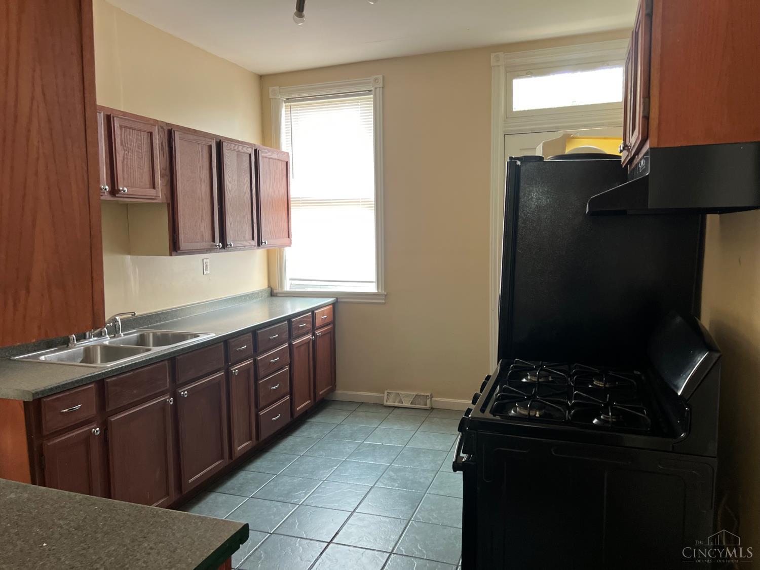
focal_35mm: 26
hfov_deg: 67.3
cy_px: 285
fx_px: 571
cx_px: 380
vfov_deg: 53.1
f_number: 1.5
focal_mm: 5.7
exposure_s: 1/60
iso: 200
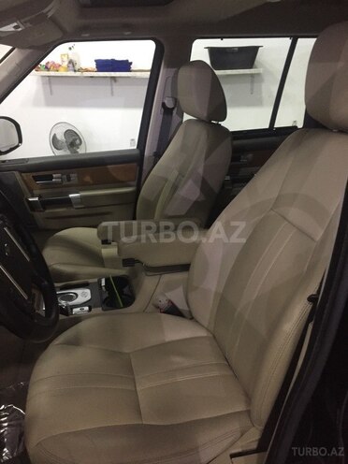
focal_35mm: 29
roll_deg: +0.9
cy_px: 232
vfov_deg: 61.7
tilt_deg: -21.6
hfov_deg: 48.2
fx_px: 389
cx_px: 174
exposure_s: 1/17
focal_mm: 4.15
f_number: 2.2
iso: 250
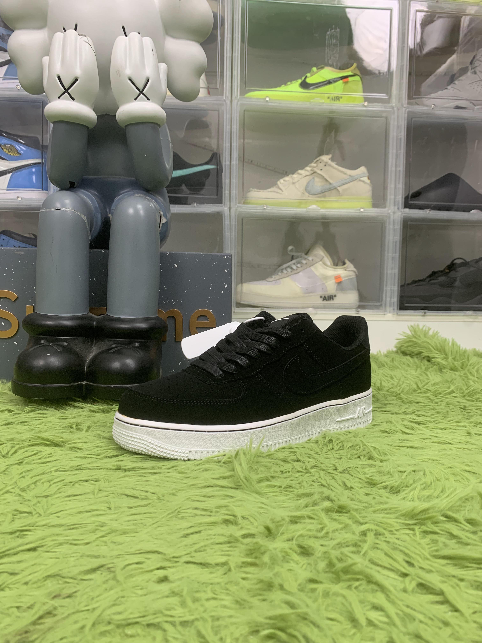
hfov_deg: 53.1
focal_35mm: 26
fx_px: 483
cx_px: 241
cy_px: 322
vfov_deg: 67.3
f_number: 1.8
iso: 100
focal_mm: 4.25
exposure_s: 1/60
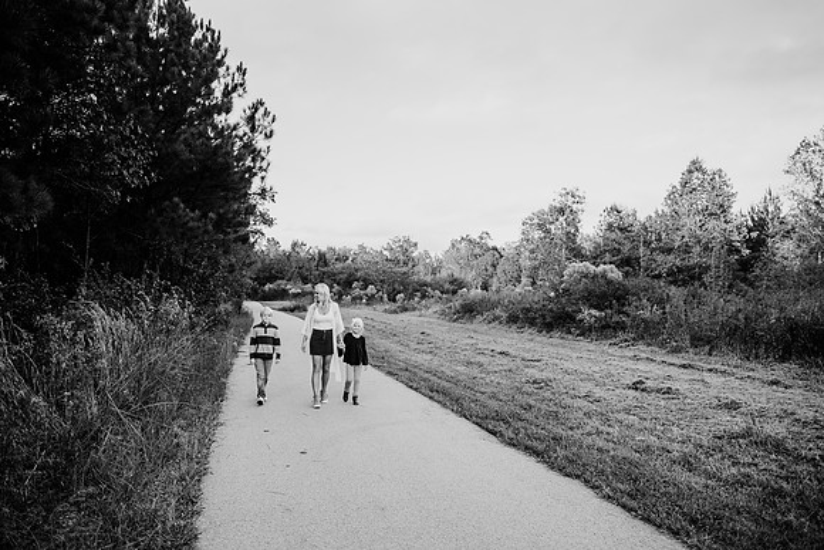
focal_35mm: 24
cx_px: 412
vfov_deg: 53.2
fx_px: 549
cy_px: 275
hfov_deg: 73.7
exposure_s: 1/1250
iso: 250
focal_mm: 24
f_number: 2.5
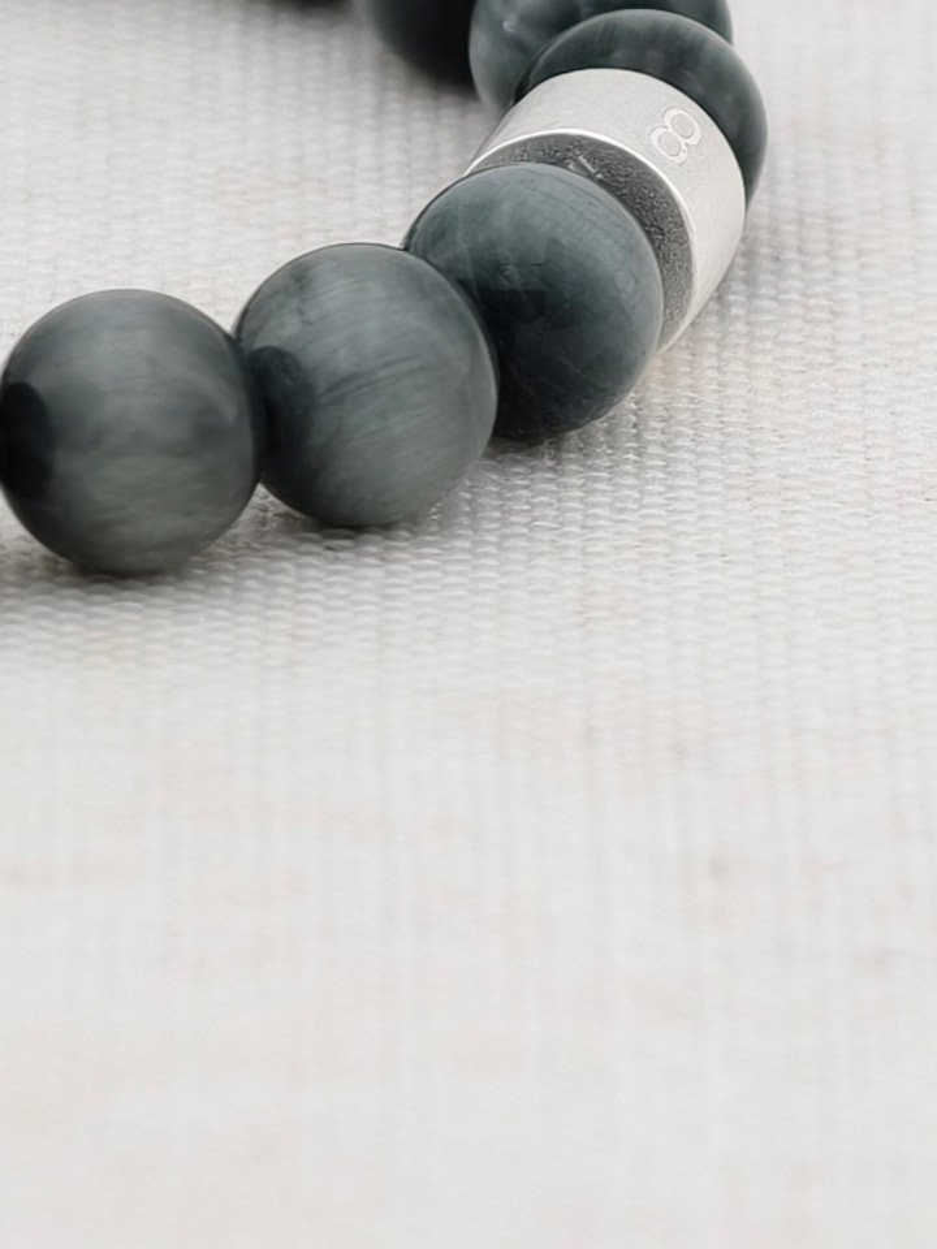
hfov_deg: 17.4
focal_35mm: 85
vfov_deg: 23.0
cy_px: 624
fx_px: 3068
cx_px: 468
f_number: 16
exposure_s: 1/196
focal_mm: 22.48
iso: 50
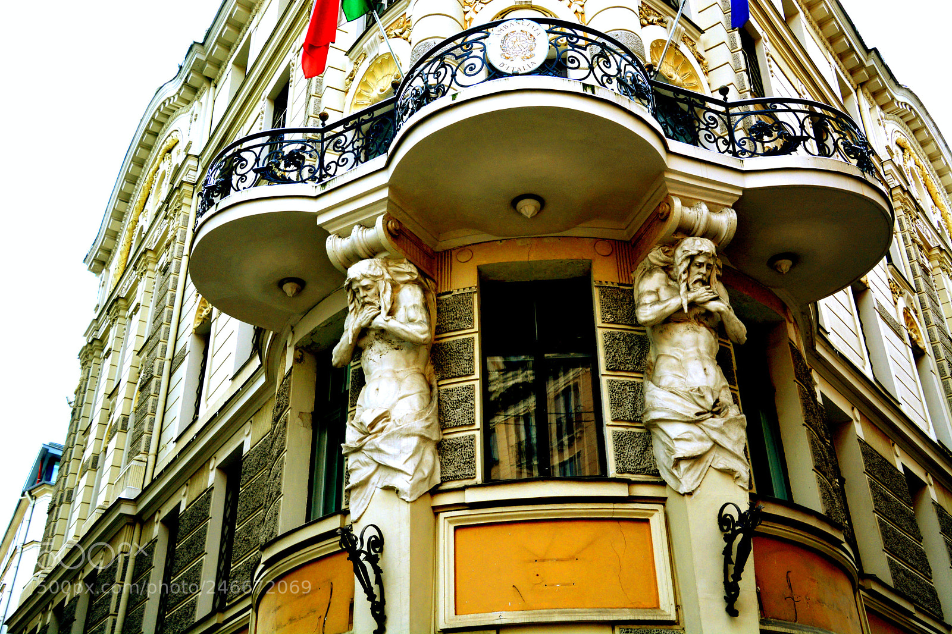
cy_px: 317
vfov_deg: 36.9
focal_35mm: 36
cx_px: 476
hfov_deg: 53.1
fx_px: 952
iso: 200
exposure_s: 1/100
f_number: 11
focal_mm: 24
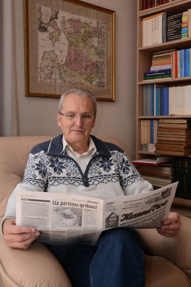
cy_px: 144
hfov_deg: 33.0
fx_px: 322
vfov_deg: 47.9
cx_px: 96
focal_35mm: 40
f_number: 5.6
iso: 800
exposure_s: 1/60
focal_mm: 27
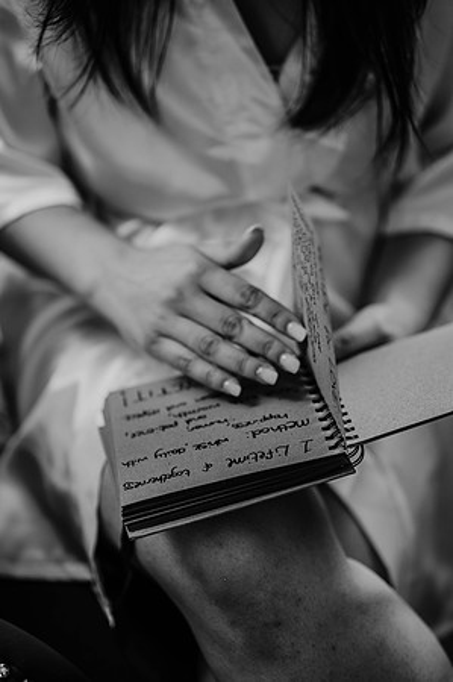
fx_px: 1608
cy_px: 341
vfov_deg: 23.9
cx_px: 226
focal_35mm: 85
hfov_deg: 16.0
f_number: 1.8
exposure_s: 1/160
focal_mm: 85
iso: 400
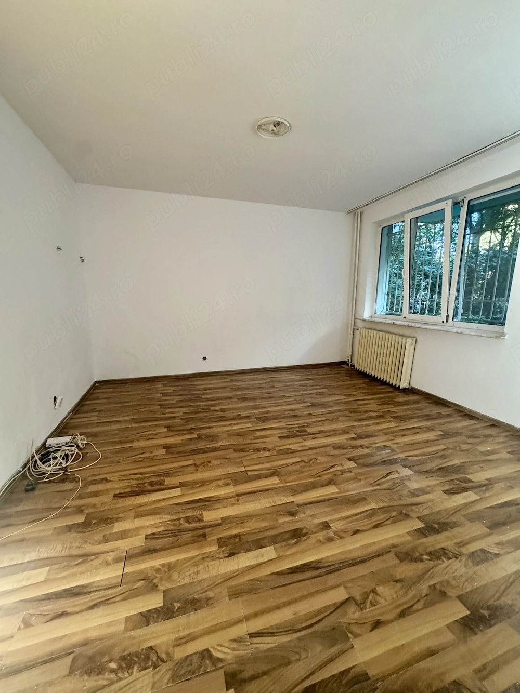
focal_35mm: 14
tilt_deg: -9.4
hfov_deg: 85.7
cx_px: 260
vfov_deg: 102.1
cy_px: 346
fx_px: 280
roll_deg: -0.4
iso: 400
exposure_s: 1/60
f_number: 2.2
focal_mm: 2.22
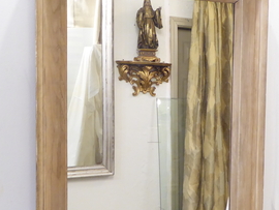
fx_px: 573
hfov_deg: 27.3
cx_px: 175
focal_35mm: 71
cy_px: 151
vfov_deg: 20.6
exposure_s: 1/8
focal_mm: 5.4
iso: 400
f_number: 3.5
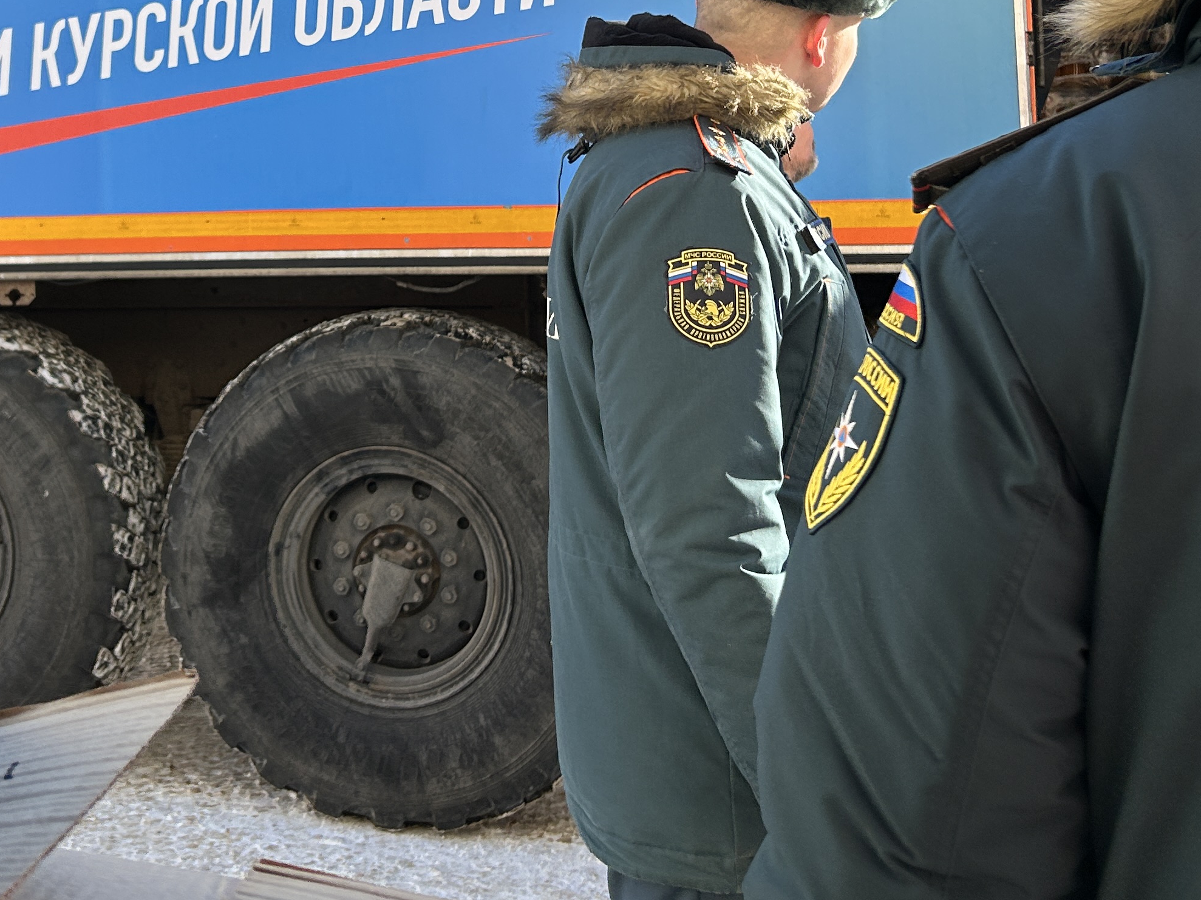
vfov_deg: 26.5
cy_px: 81
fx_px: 1839
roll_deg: +1.6
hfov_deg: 35.5
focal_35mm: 53
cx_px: 317
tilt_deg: +3.2
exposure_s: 1/2208
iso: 50
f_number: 1.5
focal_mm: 5.7
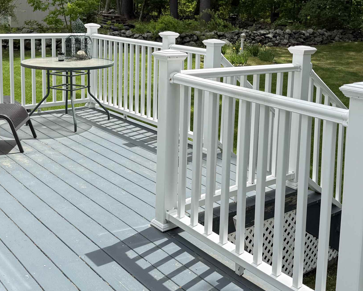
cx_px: 207
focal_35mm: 44
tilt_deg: -7.6
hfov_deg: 41.9
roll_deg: -2.3
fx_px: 473
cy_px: 75
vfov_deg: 33.5
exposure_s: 1/3584
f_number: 1.78
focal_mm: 6.76
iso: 80
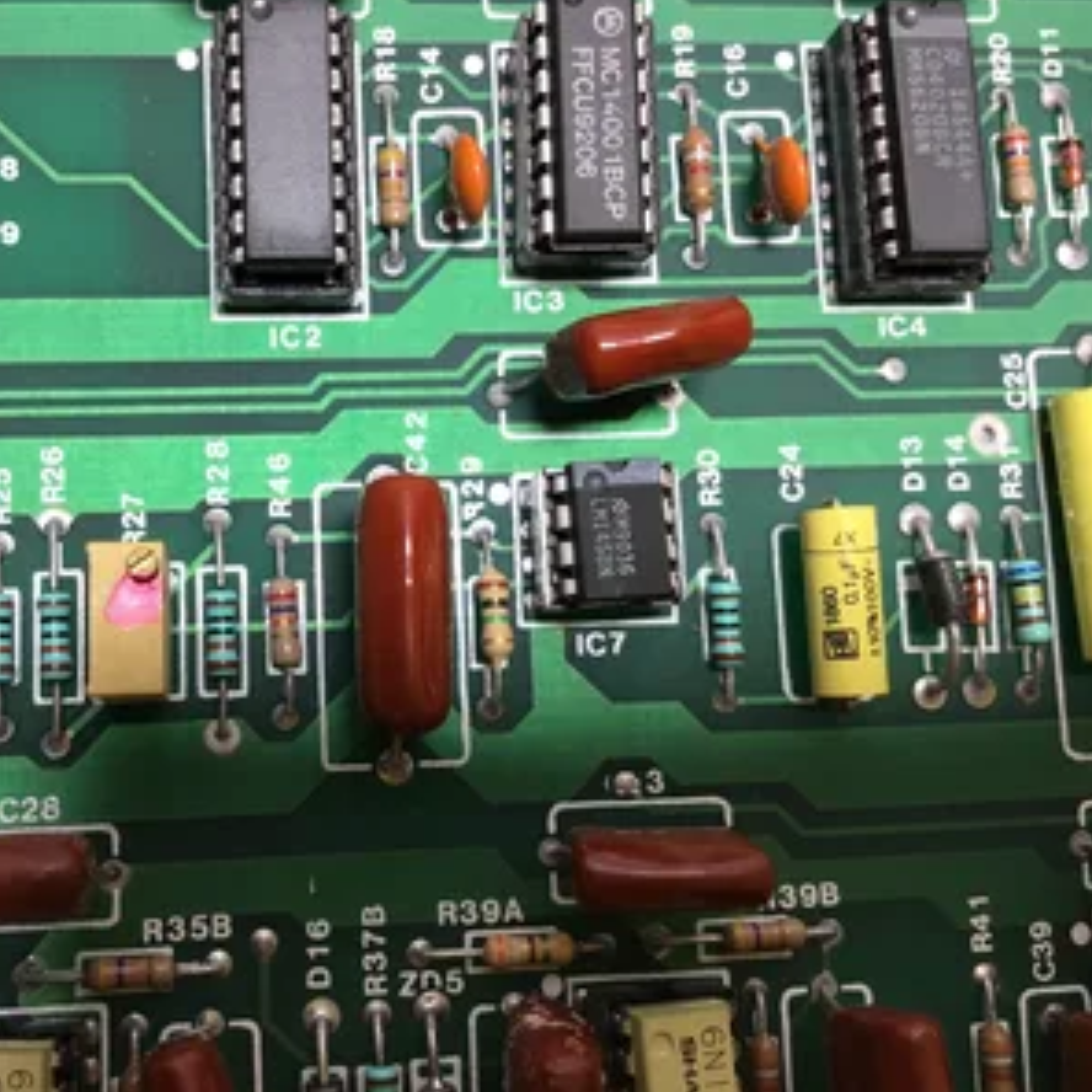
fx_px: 1321
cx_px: 365
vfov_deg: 44.9
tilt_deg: -80.8
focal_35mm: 37
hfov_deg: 44.3
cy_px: 542
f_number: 2.4
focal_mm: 3.3
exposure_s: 1/60
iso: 32
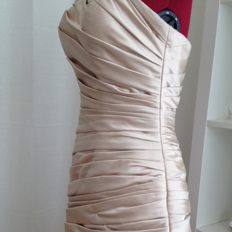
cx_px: 135
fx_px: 379
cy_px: 152
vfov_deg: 33.8
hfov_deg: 34.0
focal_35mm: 50
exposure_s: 1/120
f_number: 2.4
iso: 80
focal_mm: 4.28
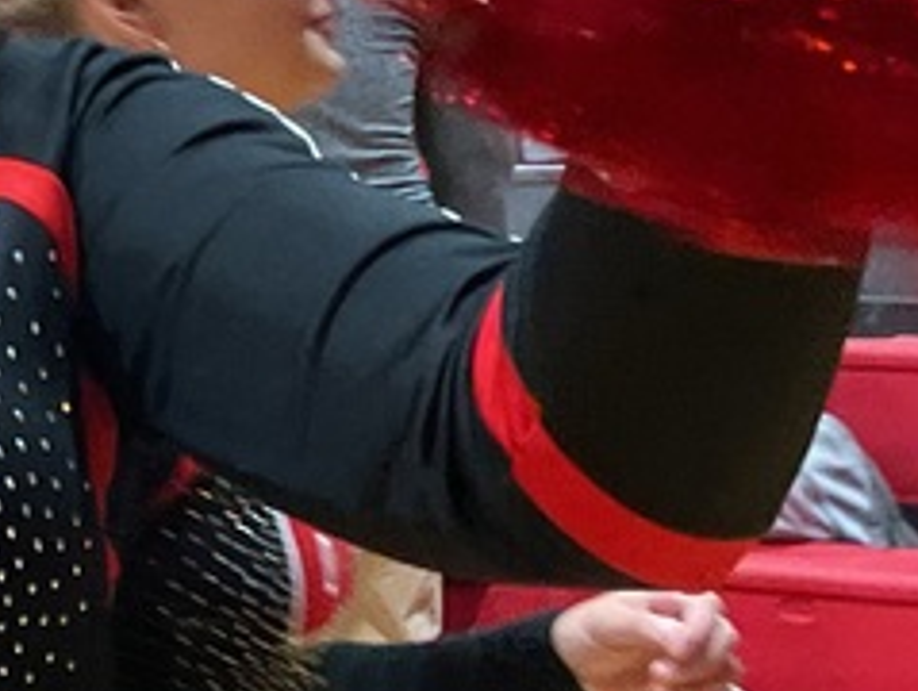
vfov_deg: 11.9
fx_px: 3293
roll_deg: +0.6
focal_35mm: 124
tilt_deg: -1.8
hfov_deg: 15.1
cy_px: 73
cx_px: -296
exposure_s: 1/60
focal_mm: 3
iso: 125
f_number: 1.8
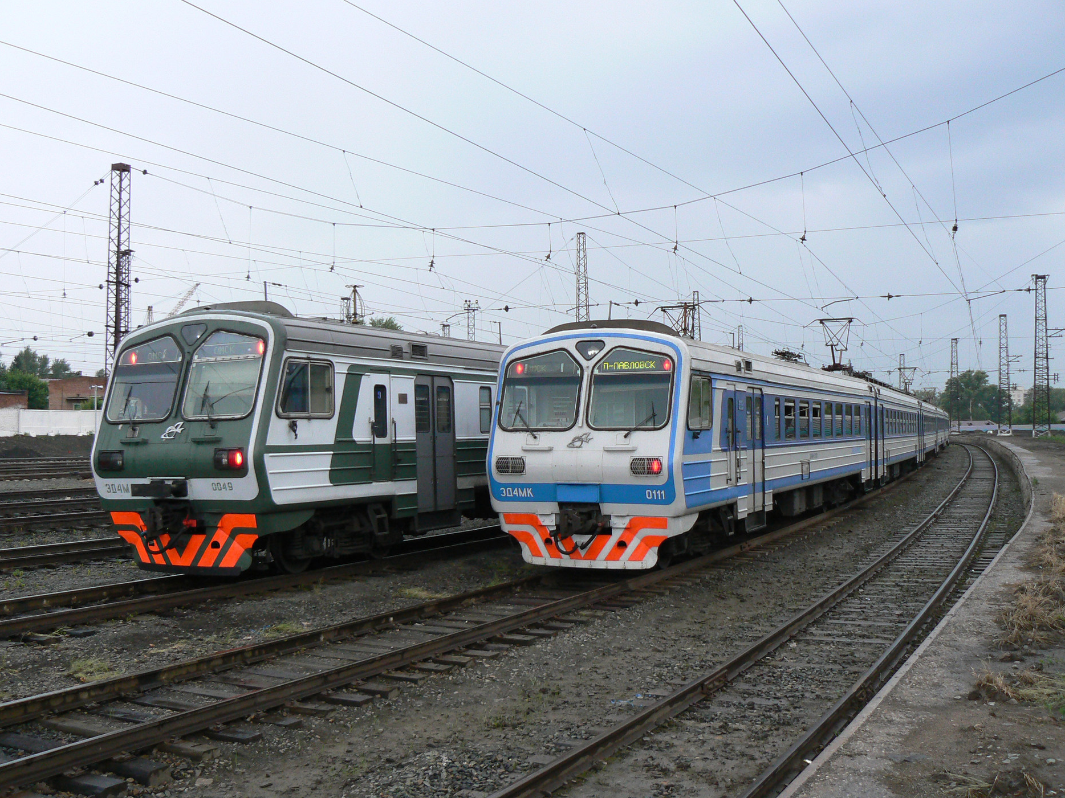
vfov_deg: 38.7
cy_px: 390
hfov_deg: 50.1
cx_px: 526
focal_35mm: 37
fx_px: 1138
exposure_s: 1/30
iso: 160
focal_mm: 6
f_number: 2.8
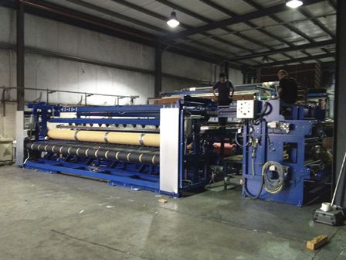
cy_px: 130
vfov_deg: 40.7
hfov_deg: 52.6
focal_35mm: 35
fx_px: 350
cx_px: 173
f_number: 2.4
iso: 400
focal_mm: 4.28
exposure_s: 1/20
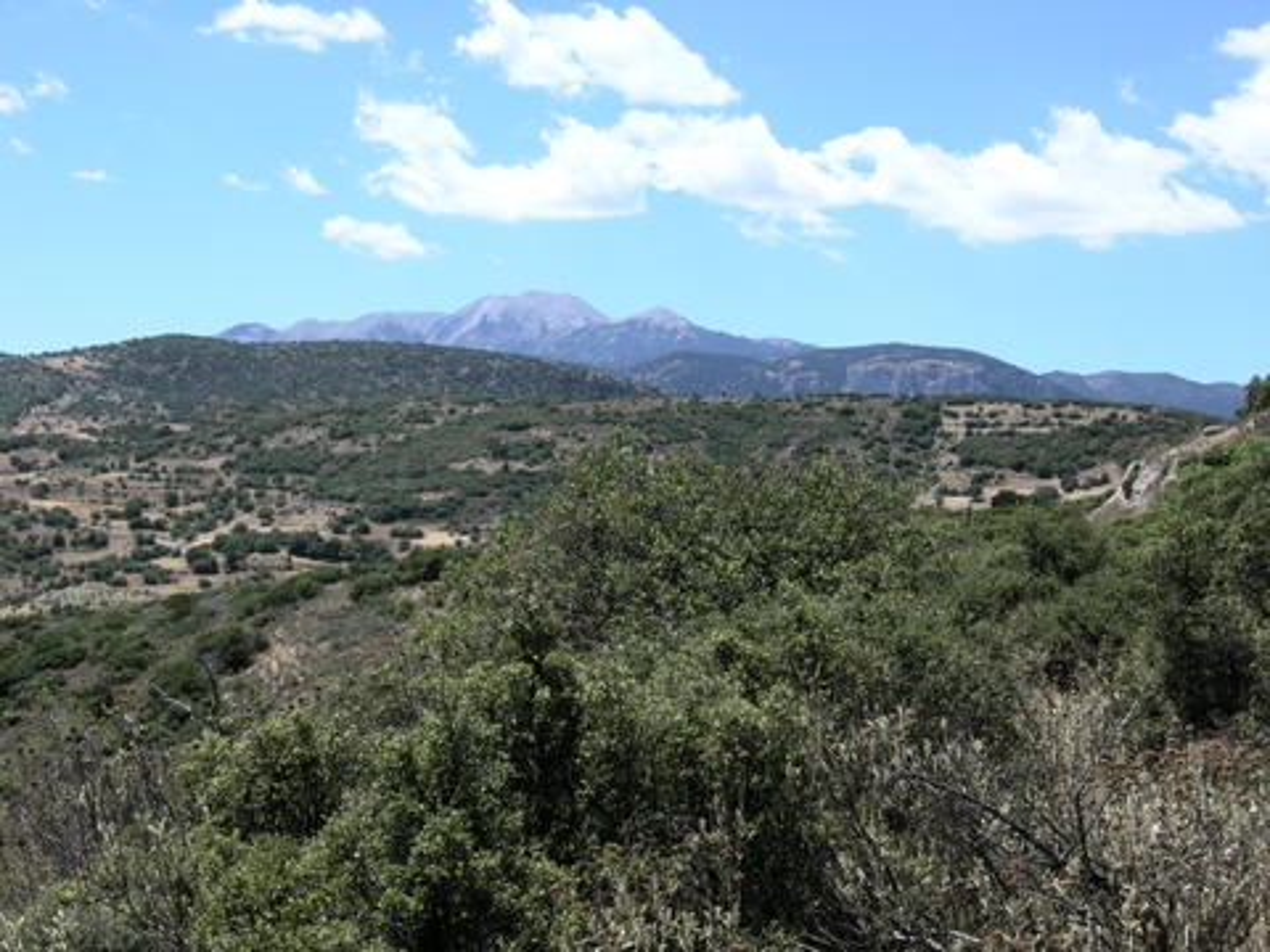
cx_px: 635
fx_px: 2275
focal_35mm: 62
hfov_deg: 31.2
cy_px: 476
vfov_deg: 23.7
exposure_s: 1/236
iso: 64
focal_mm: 12.9
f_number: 5.5
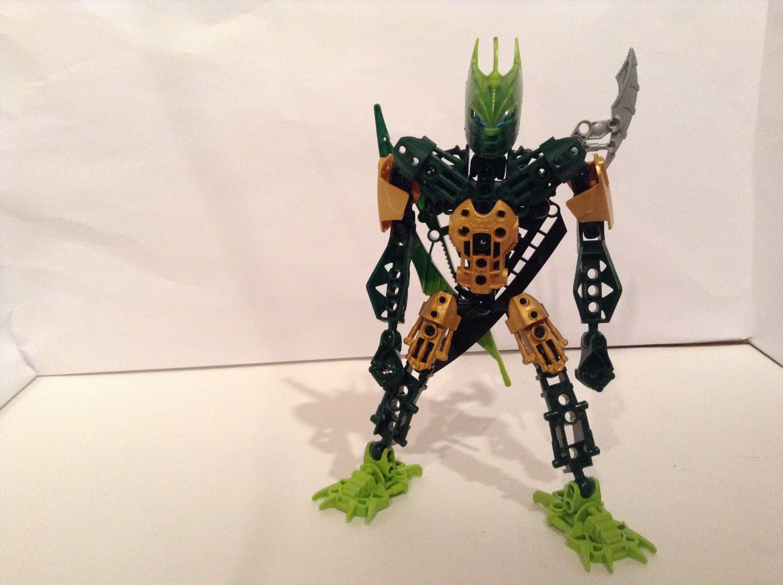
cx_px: 392
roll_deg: +0.4
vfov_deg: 42.8
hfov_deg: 55.4
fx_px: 745
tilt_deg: -16.5
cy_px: 292
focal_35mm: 33
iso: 250
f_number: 2.4
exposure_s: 1/24
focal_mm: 3.3
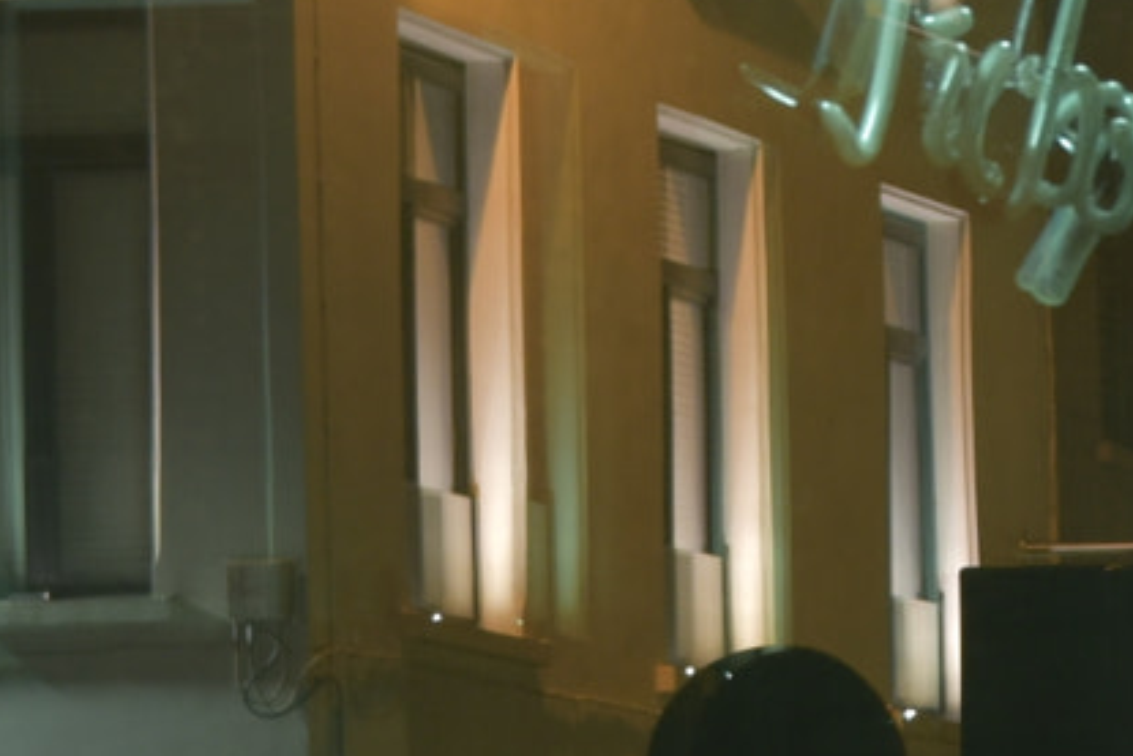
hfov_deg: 6.7
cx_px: 2280
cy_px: 1276
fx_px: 9319
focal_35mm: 296
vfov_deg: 4.6
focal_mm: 40
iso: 100
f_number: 8
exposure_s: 6
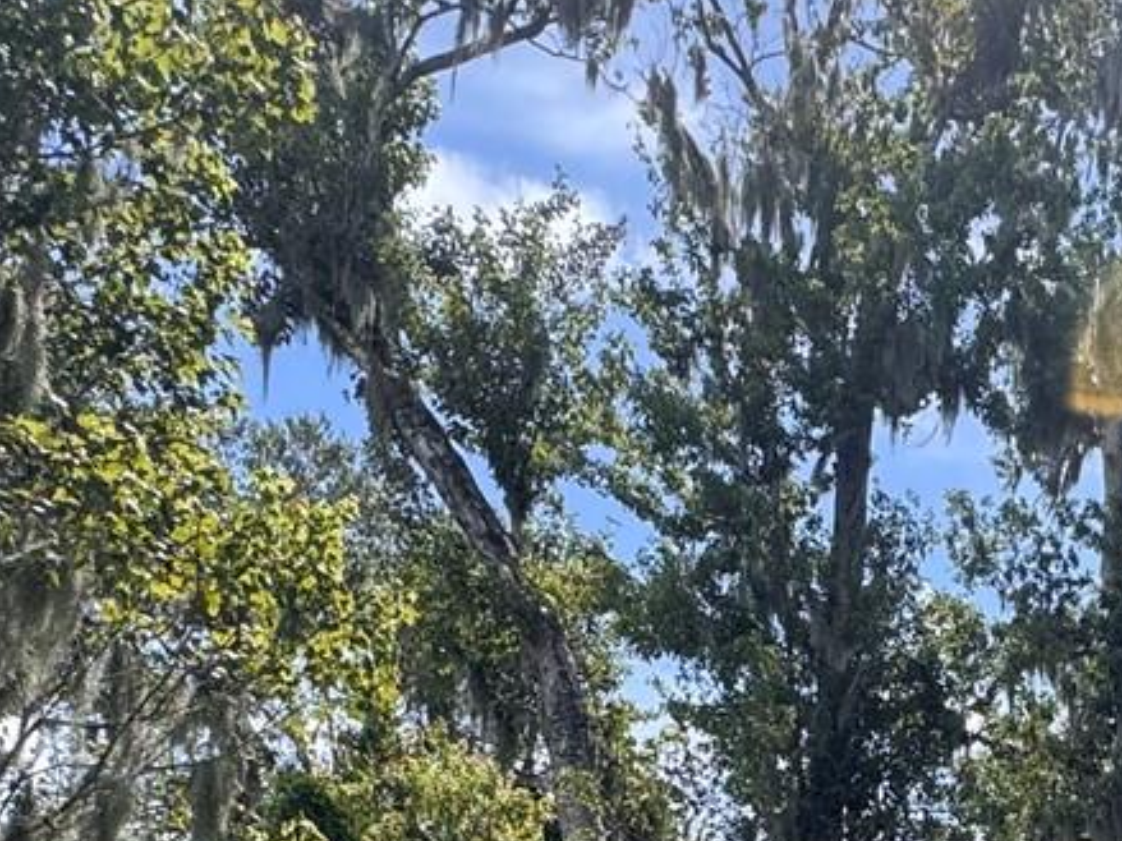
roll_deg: +1.3
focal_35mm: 51
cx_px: 1178
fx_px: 1653
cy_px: 1143
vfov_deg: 24.3
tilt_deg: +12.8
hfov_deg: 33.5
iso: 50
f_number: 2.2
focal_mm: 2.22
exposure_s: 1/693
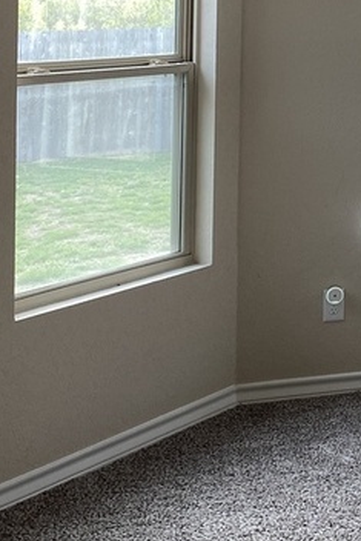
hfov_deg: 14.9
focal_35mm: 83
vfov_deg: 23.3
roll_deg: -1.2
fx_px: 1247
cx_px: 598
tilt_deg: +2.1
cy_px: -12
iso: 50
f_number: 1.8
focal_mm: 4.25
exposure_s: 1/120
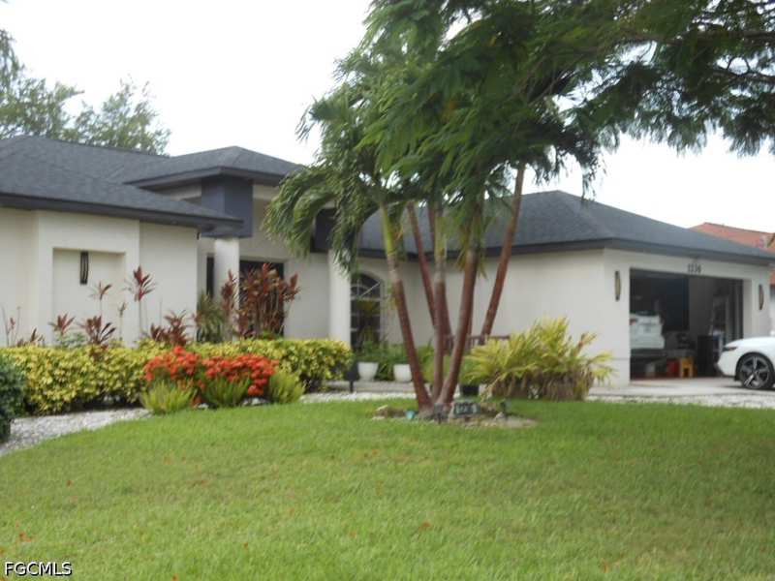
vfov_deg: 25.7
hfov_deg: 33.8
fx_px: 1276
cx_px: 388
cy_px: 290
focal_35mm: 57
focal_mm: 10.2
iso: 80
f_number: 4.1
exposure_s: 1/100
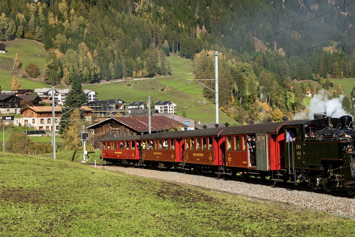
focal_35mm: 64
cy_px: 94
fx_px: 631
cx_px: 227
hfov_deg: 31.2
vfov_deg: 21.2
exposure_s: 1/1250
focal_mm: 35
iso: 250
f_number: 8
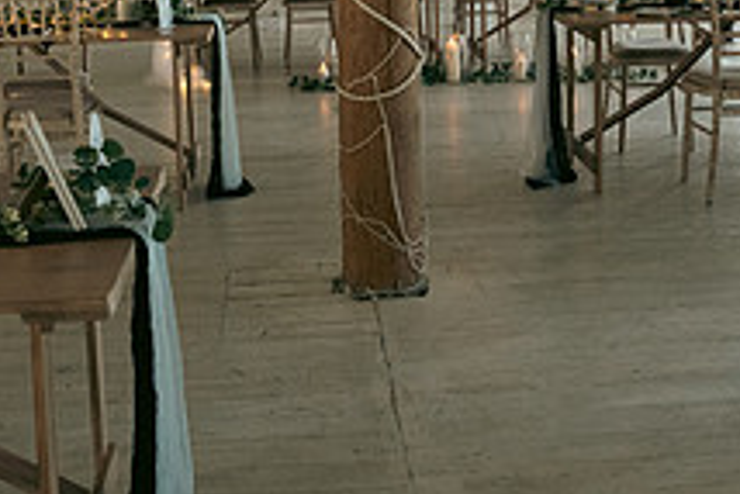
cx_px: 360
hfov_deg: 30.9
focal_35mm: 65
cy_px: 36
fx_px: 1337
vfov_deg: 20.5
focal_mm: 24
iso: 4000
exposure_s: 1/160
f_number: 5.6
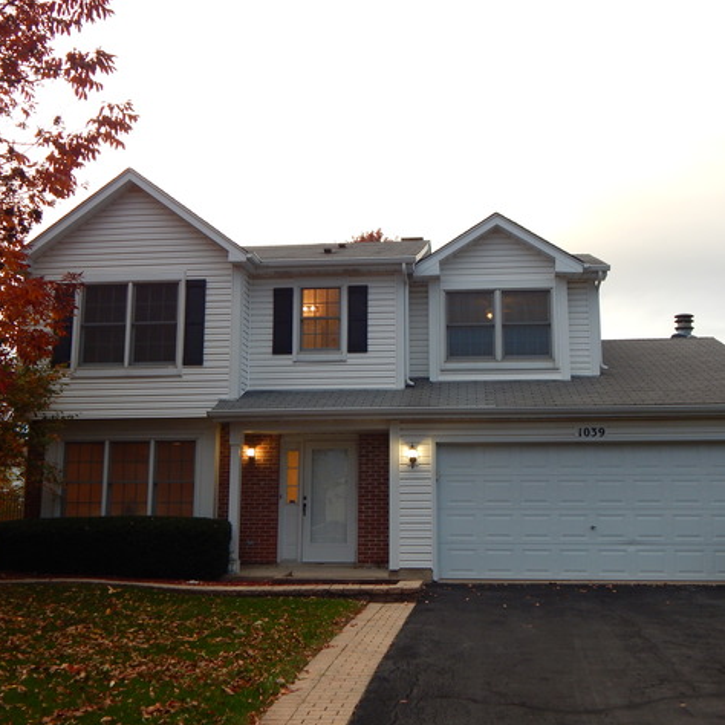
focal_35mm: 37
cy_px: 361
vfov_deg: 44.9
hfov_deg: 44.9
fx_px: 877
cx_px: 398
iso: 125
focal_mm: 5.6
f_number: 3.2
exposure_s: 1/30
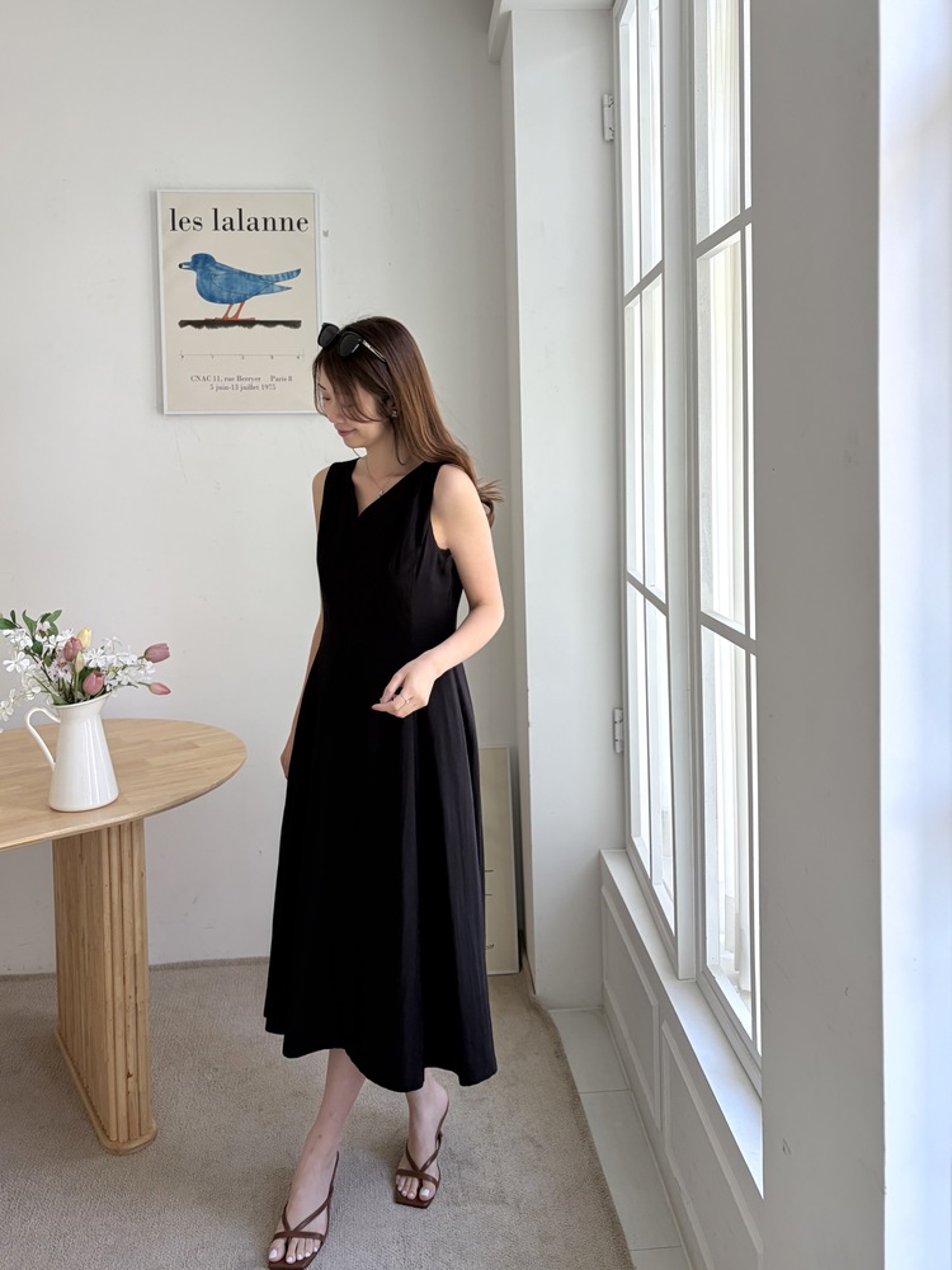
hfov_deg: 53.1
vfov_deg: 67.3
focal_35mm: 26
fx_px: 953
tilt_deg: -5.7
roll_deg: +1.2
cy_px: 635
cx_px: 476
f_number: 1.6
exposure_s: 1/122
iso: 80
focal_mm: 5.96
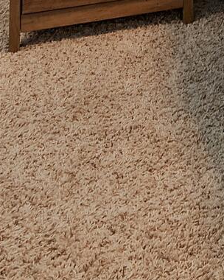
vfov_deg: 13.2
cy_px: -383
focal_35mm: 111
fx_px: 920
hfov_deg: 11.7
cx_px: 511
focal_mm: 10
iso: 100
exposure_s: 1/2.5
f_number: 4.5
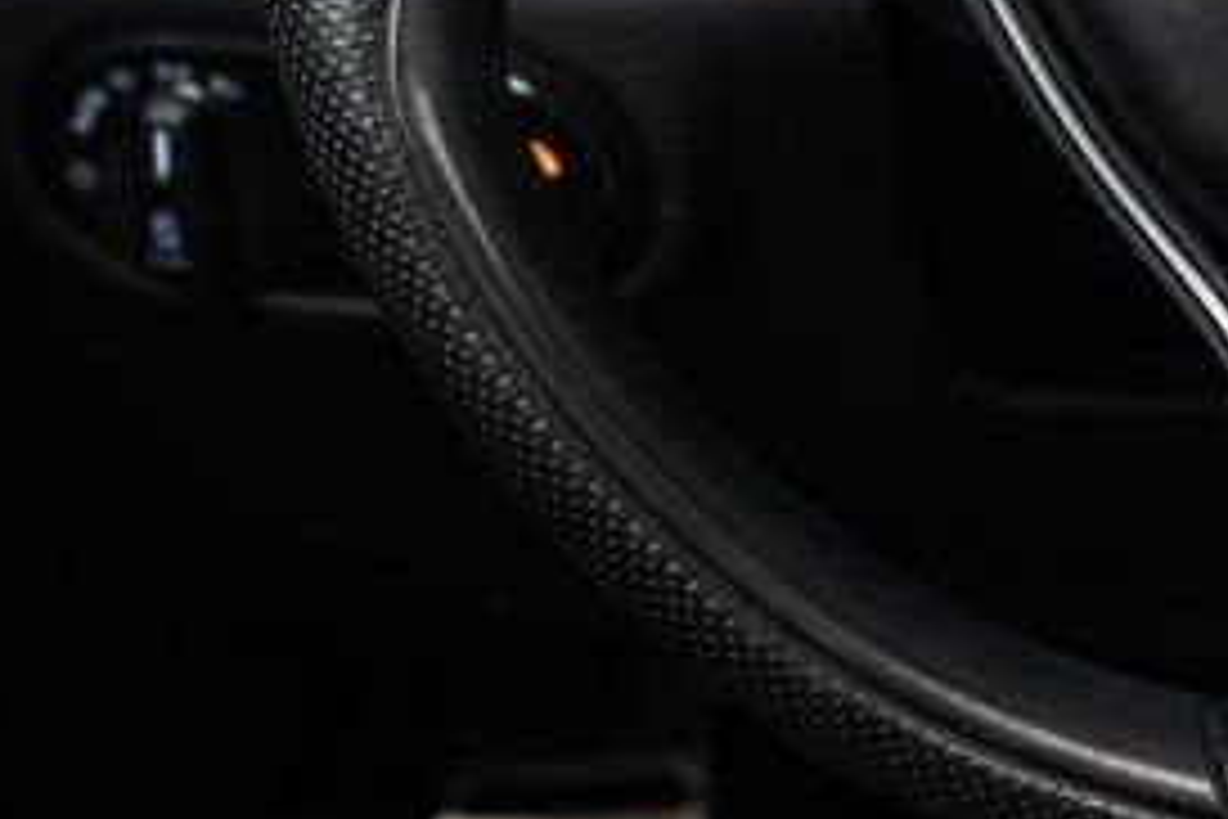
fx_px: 3581
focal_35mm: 105
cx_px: 1453
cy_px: -182
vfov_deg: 12.7
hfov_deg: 18.5
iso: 1000
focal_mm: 28
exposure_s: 1/60
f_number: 3.2
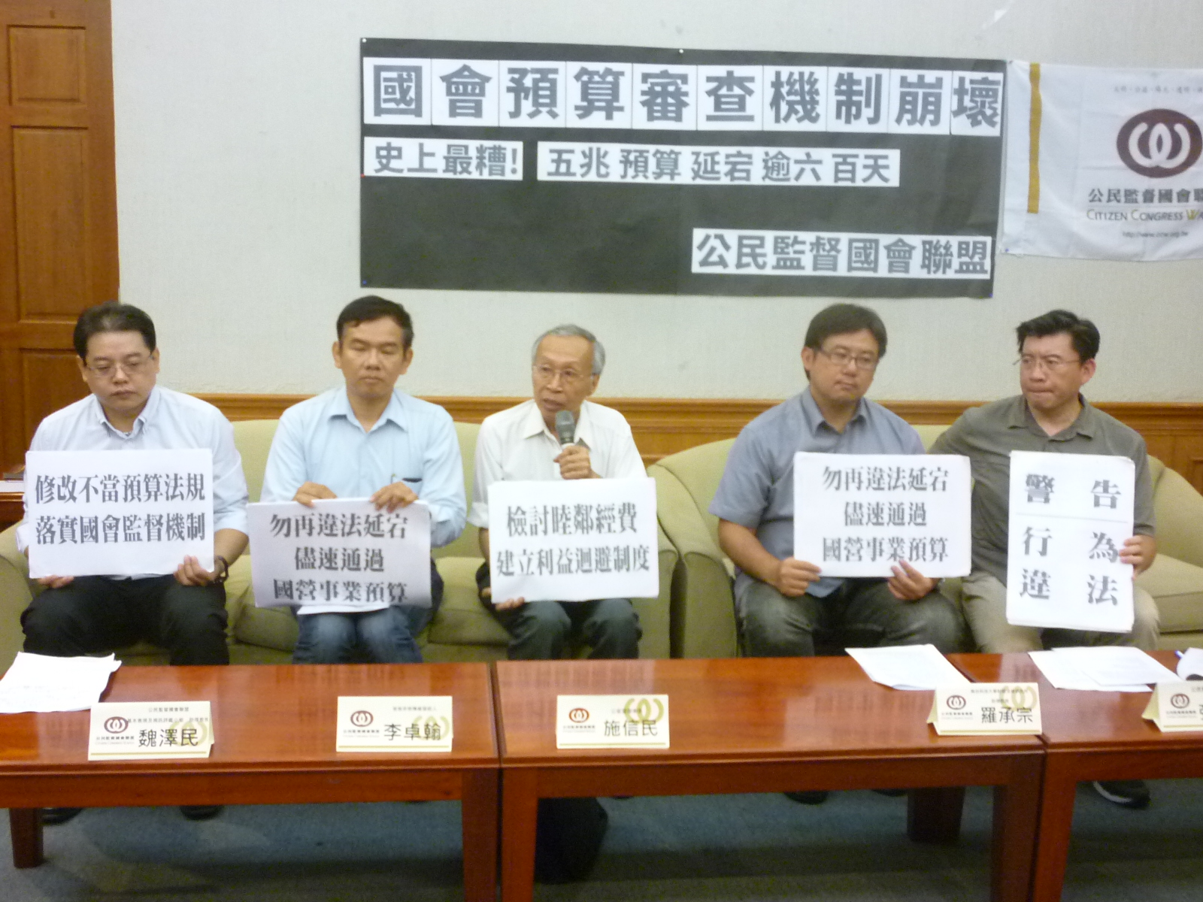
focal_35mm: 36
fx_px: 1251
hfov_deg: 51.4
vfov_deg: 39.7
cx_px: 602
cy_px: 451
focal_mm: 5.2
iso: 400
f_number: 3.3
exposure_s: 1/10
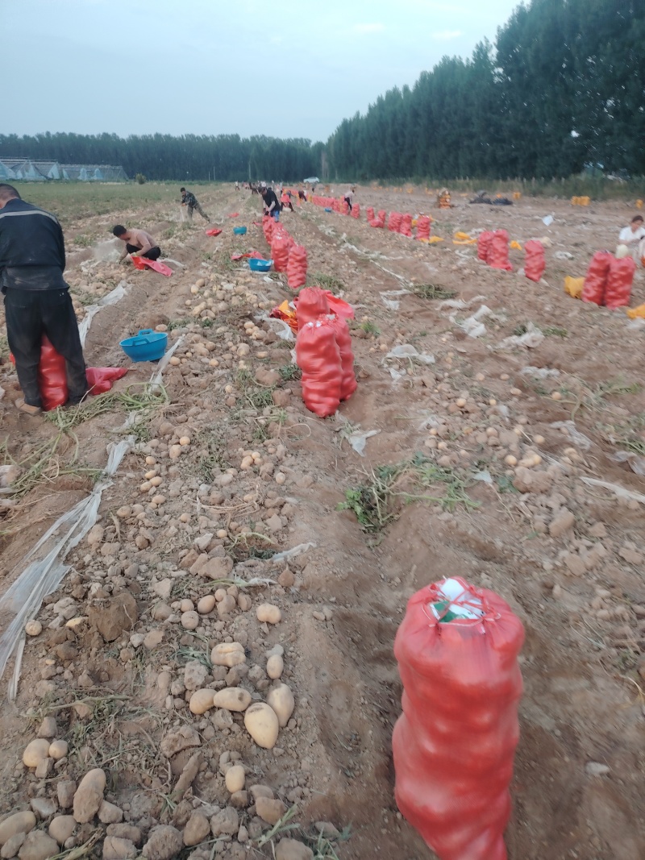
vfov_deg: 71.6
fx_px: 596
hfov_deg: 56.8
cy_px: 430
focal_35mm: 24
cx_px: 322
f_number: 1.75
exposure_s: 1/50
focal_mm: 5.25
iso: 300
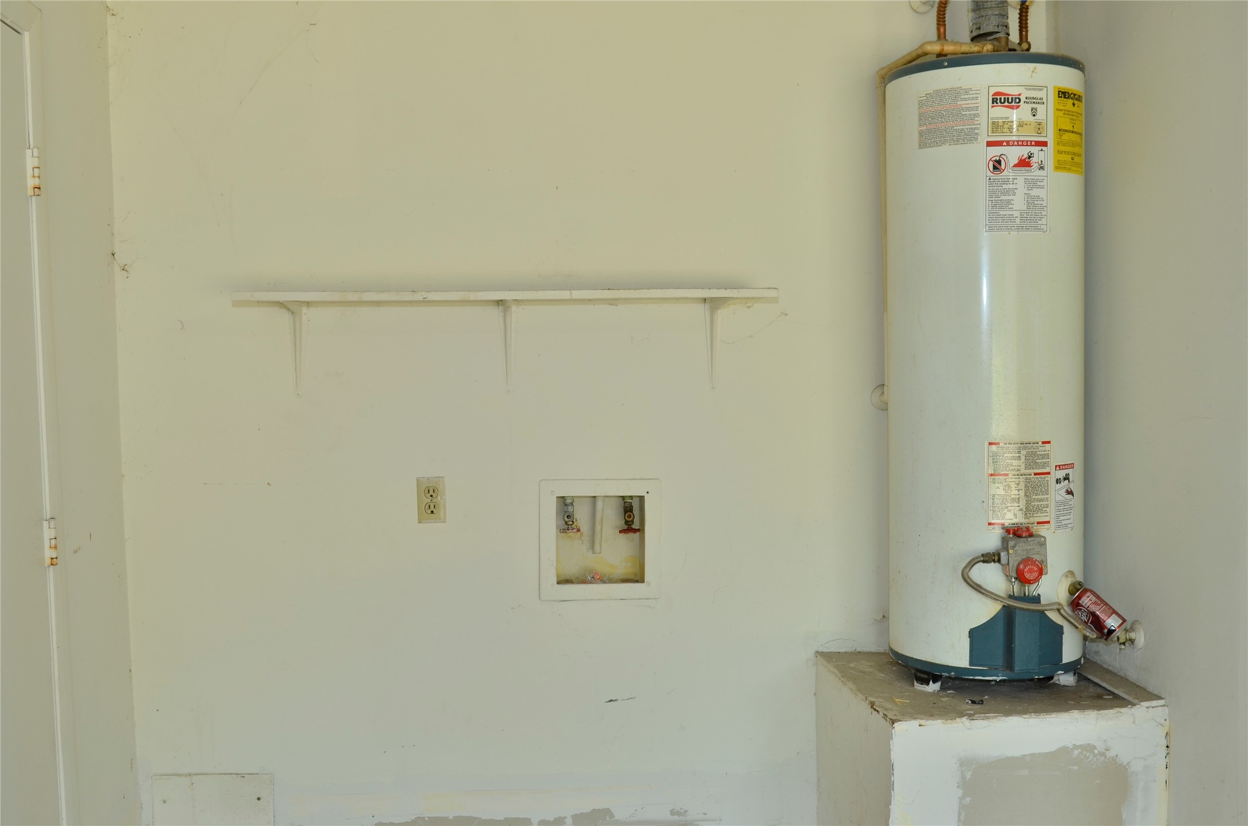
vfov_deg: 36.7
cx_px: 624
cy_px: 413
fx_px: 1245
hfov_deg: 53.2
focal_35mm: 36
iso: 200
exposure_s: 1/100
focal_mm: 24
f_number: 5
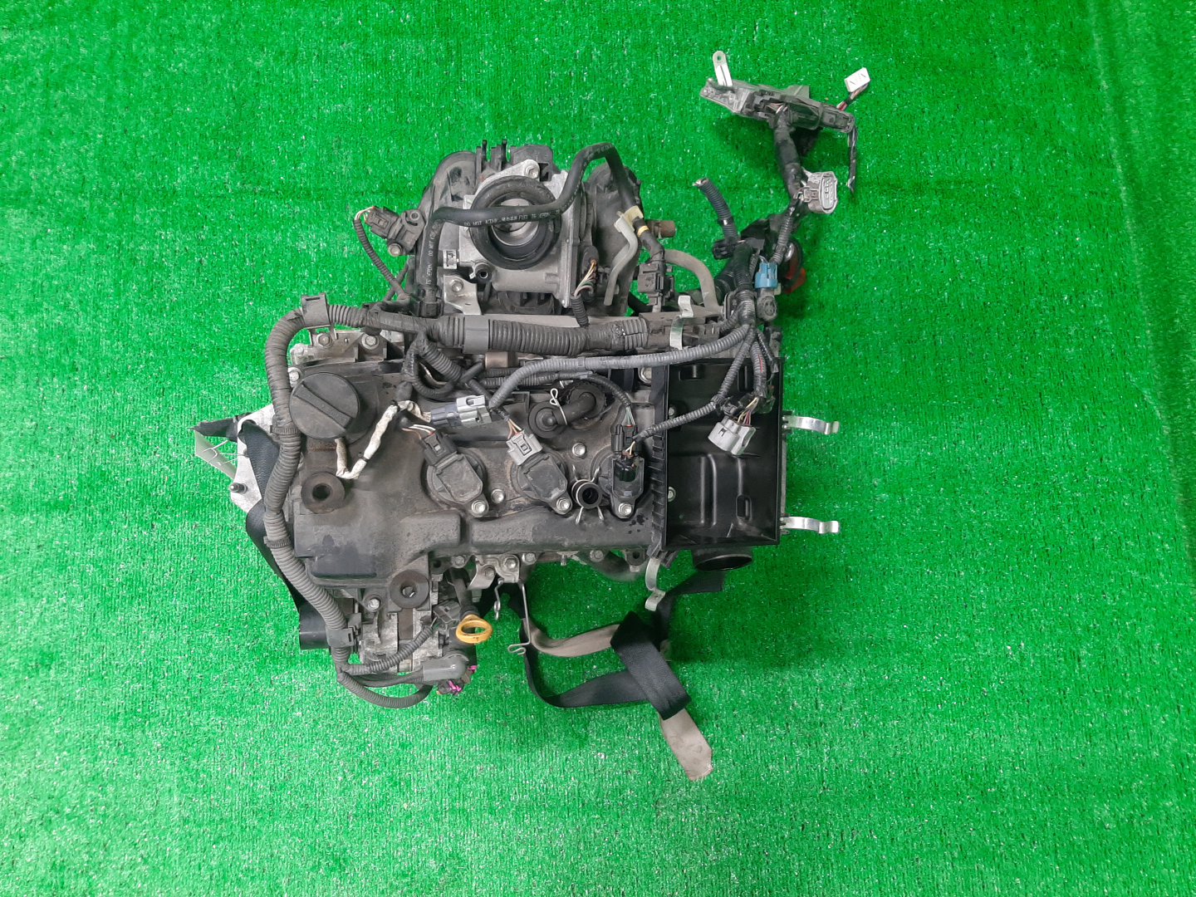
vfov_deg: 53.1
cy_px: 448
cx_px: 598
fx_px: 898
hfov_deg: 67.3
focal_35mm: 26
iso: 177
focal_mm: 3.93
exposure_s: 1/50
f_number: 1.7
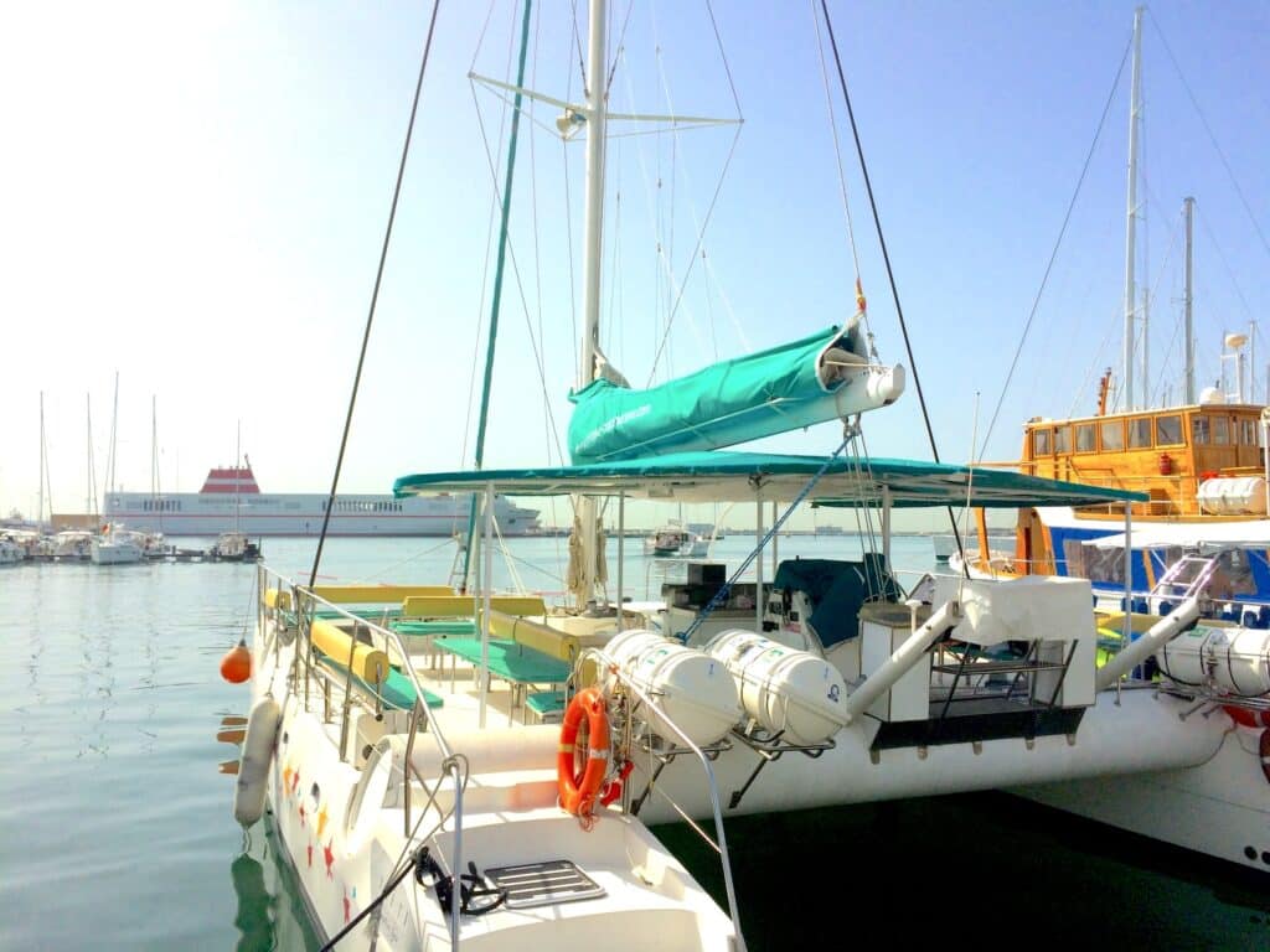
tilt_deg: +3.2
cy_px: 476
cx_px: 635
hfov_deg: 61.7
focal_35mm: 29
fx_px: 1064
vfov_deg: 48.2
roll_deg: -1.7
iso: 32
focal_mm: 4.15
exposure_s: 1/4115
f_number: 2.2
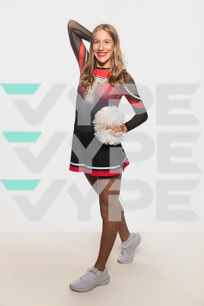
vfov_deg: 38.2
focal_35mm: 52
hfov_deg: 26.0
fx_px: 442
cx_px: 102
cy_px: 153
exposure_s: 1/200
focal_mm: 52
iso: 500
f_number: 6.3
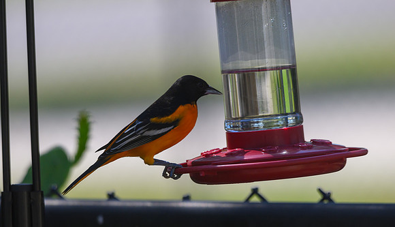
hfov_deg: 3.3
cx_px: 187
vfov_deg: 1.9
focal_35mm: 648
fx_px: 6820
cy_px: 134
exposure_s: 1/1250
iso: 1100
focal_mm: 500
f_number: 7.1
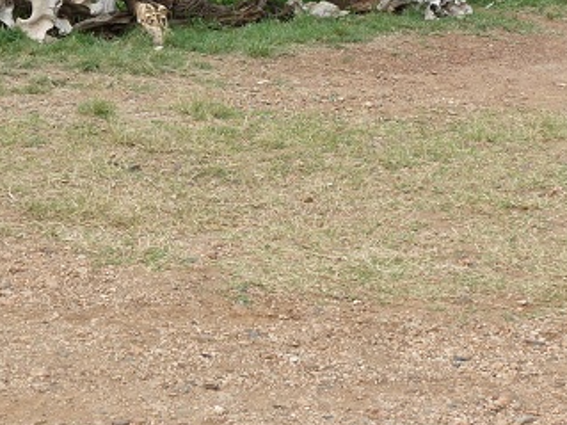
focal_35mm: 114
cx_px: 245
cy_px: 84
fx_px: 1867
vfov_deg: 12.9
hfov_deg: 17.3
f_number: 5.6
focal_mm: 9.2
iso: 100
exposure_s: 1/200
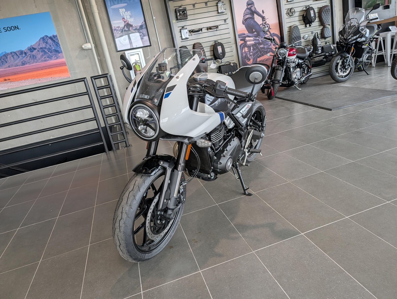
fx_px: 276
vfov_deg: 56.9
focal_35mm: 24
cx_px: 198
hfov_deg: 71.5
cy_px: 150
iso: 19
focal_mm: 6.9
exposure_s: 1/165
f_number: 1.68
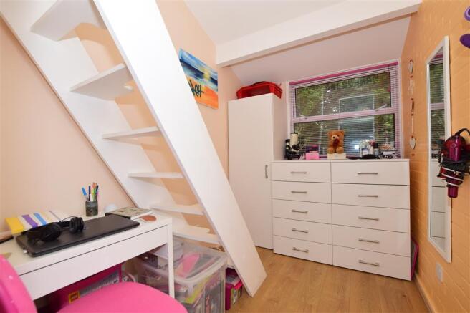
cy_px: 156
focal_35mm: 15
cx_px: 235
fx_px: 196
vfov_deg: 77.3
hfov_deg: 100.4
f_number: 7.1
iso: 400
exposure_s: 1/60
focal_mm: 10
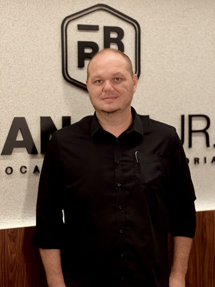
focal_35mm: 77
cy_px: 144
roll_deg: +1.0
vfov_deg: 25.3
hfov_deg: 19.1
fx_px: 638
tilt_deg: -2.5
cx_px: 108
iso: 400
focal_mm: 9
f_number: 2.8
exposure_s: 1/40
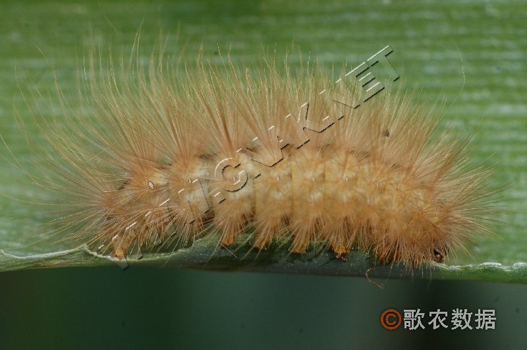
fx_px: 2302
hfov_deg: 13.1
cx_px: 264
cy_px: 175
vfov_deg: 8.7
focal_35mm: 158
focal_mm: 105
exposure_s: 1/160
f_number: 11
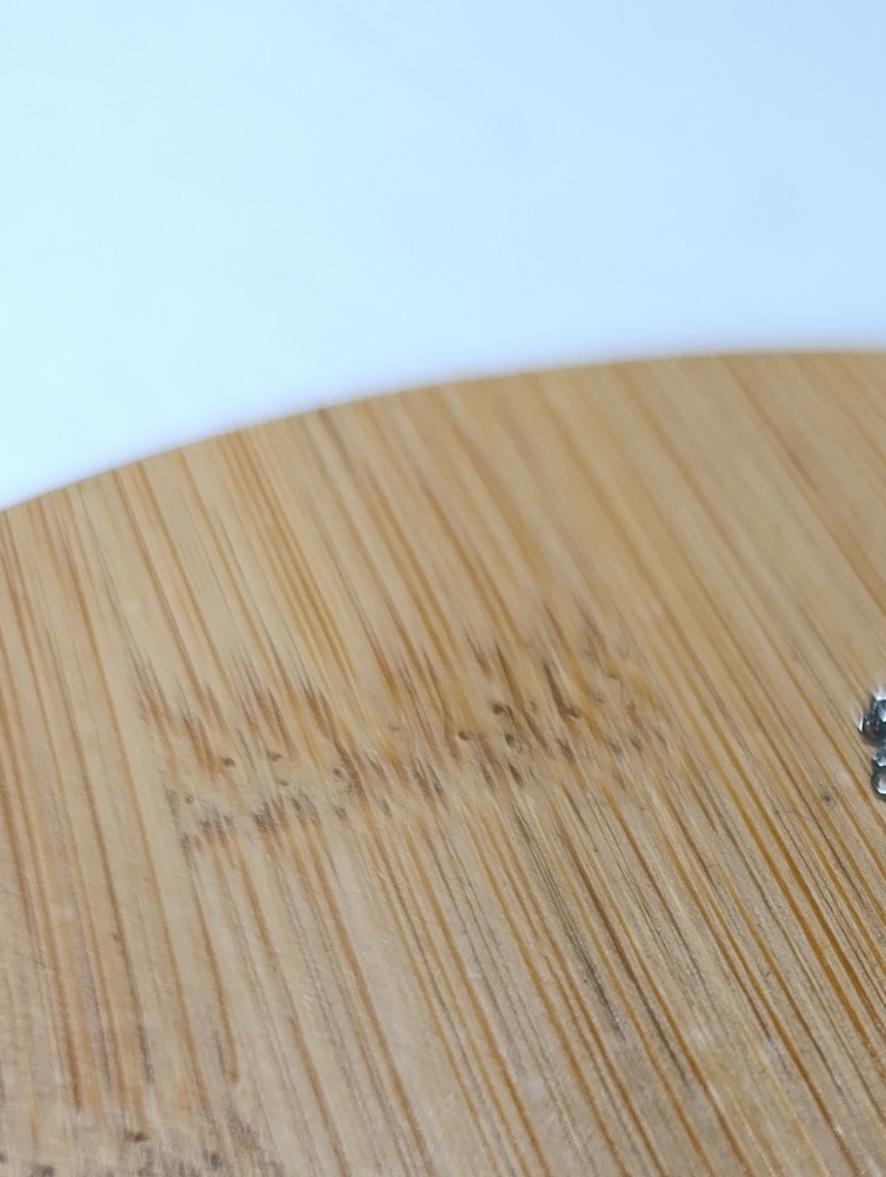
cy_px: 1321
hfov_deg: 24.3
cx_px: 1039
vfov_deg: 30.8
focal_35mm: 55
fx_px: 1873
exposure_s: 1/100
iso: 800
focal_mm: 6.14
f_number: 1.6
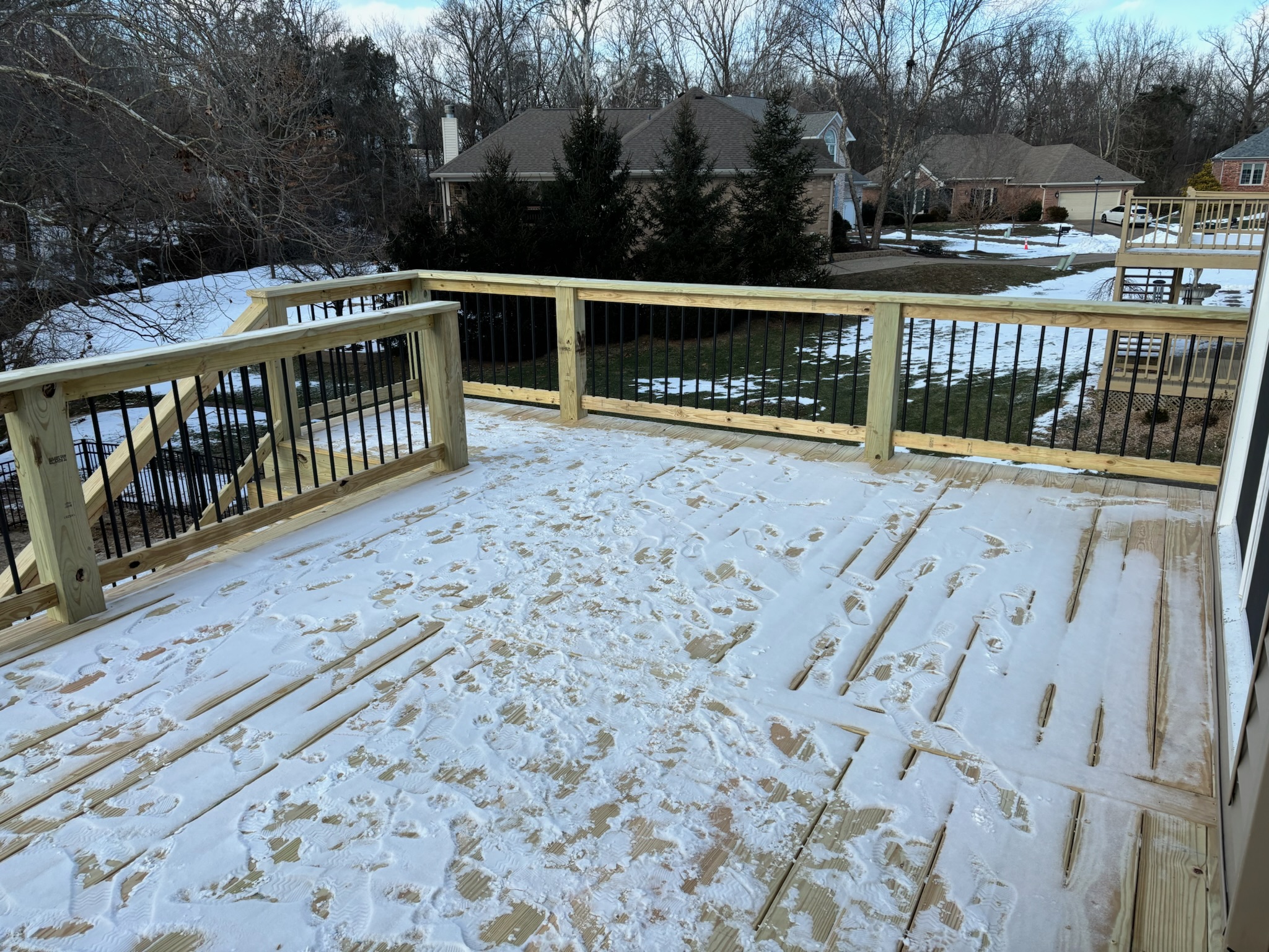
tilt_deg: -16.0
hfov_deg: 67.3
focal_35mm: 26
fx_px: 953
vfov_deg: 53.1
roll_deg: +1.0
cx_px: 634
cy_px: 476
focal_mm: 5.96
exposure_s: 1/1522
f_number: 1.6
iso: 50
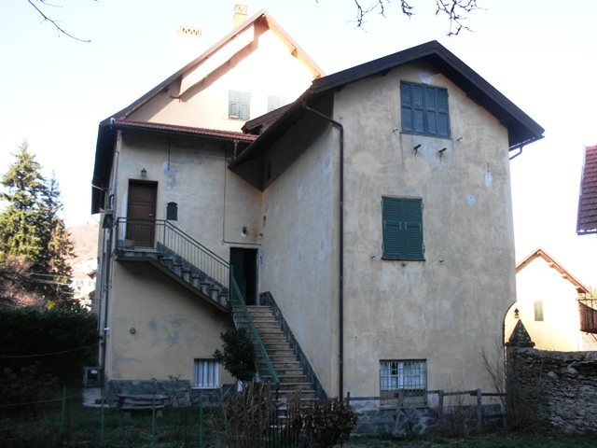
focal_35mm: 36
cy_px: 224
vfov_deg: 39.7
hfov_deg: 51.4
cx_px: 298
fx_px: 621
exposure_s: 1/320
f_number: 2.9
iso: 100
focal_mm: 6.3
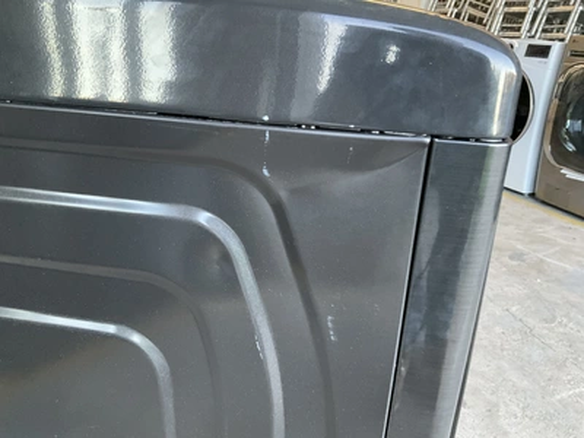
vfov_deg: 48.2
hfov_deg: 61.7
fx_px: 489
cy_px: 219
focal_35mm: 29
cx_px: 292
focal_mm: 3
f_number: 1.8
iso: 250
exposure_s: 1/60
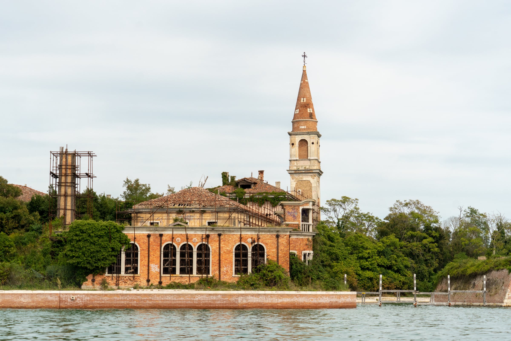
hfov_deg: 27.7
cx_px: 256
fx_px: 1036
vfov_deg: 18.7
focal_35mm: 73
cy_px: 170
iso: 800
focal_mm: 73
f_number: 5.6
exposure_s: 1/4000
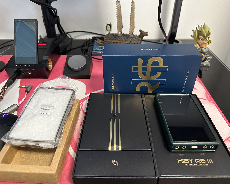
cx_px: 116
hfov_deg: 66.0
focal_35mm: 26
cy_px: 92
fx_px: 177
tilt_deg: -36.7
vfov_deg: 54.9
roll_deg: +0.0
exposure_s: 1/50
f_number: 1.78
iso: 500
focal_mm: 6.86
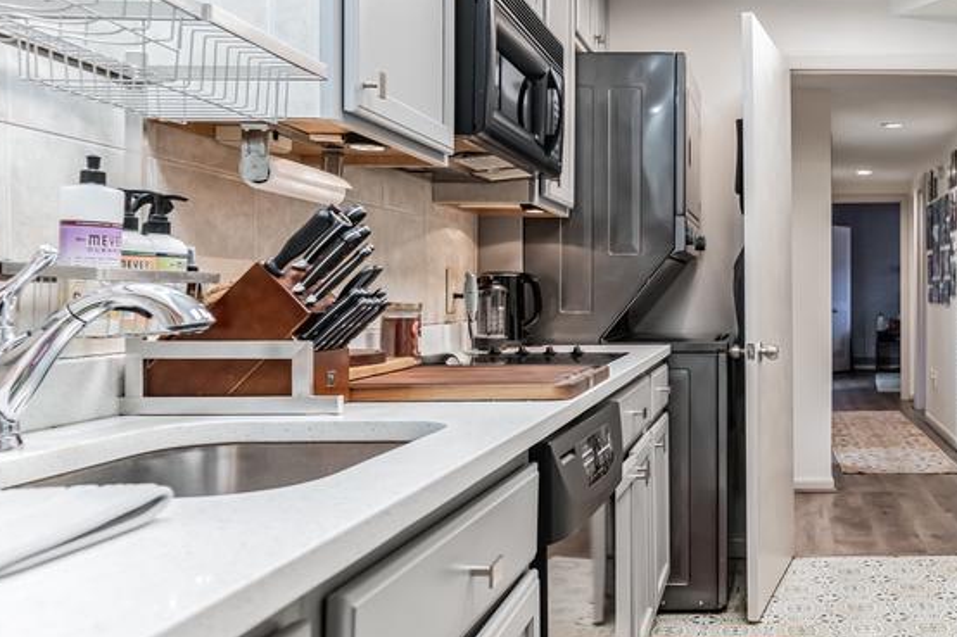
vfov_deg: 35.9
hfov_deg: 48.1
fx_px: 983
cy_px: 293
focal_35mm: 37
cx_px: 803
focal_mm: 20
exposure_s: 1/20
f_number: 4
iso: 320
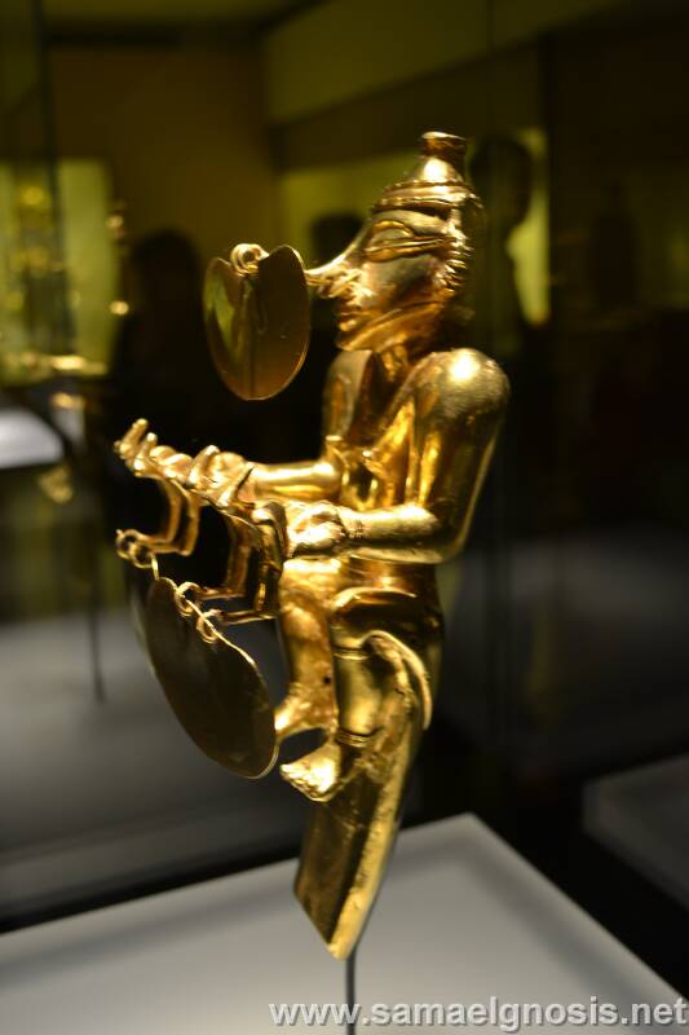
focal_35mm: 39
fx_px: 1120
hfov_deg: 34.2
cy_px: 518
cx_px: 344
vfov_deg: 49.6
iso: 100
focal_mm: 26
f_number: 4.5
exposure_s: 1/6
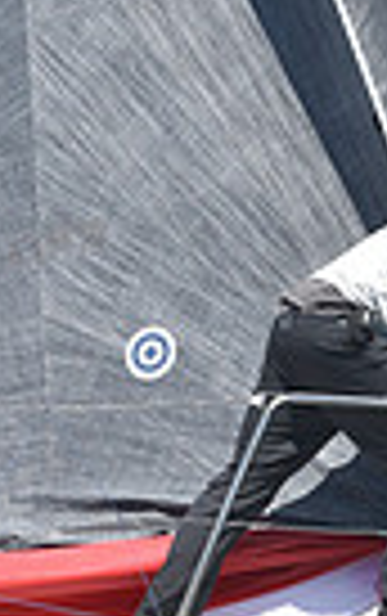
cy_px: 465
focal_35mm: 371
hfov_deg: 3.5
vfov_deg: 5.7
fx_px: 6241
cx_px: 342
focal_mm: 86
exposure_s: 1/800
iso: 250
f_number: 10
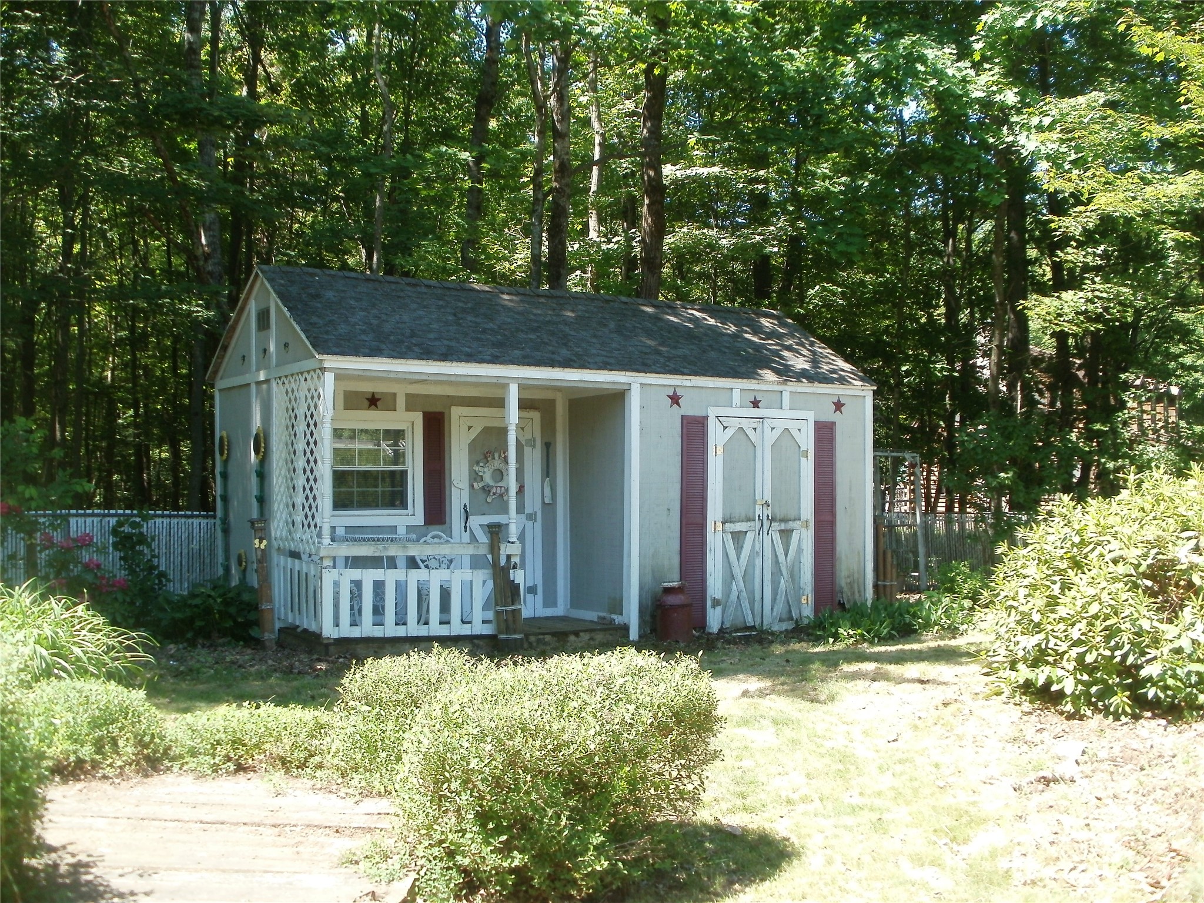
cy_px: 452
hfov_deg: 51.4
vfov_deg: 39.7
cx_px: 602
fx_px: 1252
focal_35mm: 36
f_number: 3.5
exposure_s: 1/125
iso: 100
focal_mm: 6.3
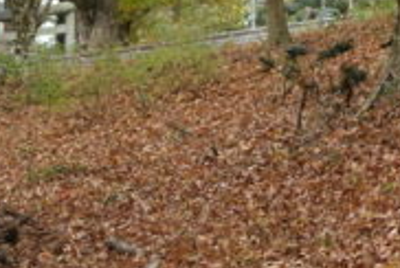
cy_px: -456
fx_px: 2437
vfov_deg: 5.9
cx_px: 640
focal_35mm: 219
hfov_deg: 9.1
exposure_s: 1/40
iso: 250
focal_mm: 26.3
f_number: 3.6
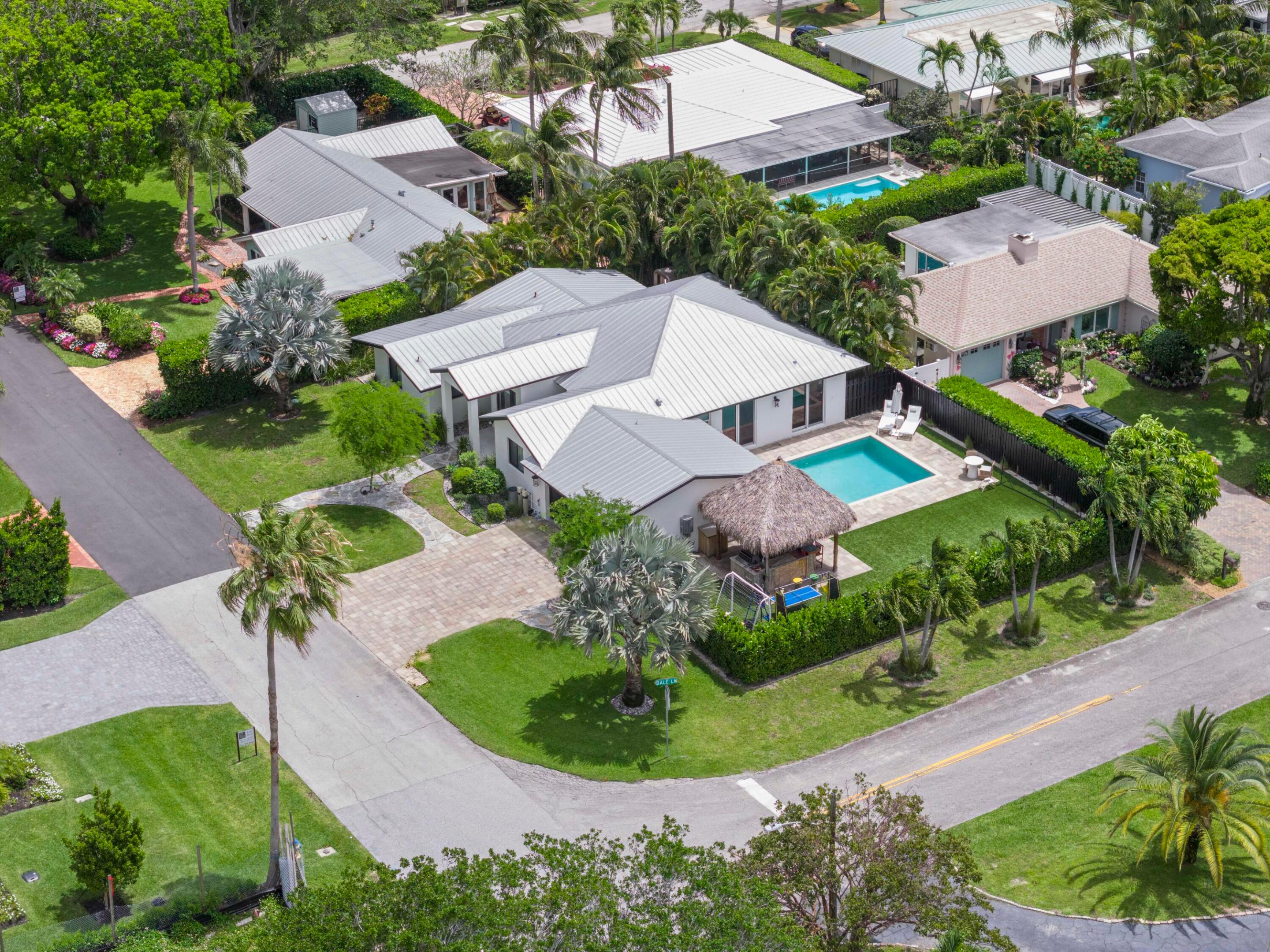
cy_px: 476
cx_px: 635
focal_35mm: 70
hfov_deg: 27.8
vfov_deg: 21.0
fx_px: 2568
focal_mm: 19.35
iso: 100
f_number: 2.8
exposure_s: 1/800
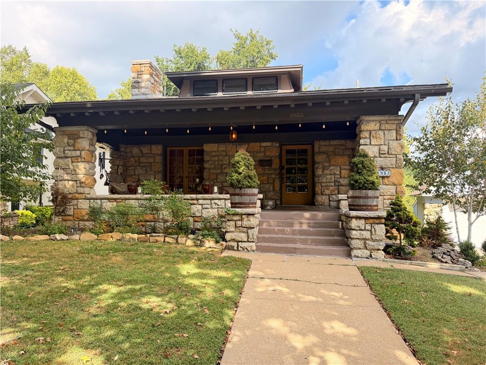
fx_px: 337
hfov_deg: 71.6
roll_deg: -0.2
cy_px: 182
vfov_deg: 56.8
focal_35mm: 24
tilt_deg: +2.5
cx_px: 243
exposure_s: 1/1005
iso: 100
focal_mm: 6.76
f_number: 1.78
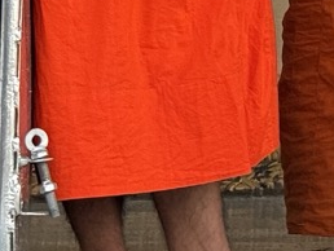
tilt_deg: +7.0
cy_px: -268
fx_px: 2299
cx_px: 775
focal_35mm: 238
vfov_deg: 6.1
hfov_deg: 7.8
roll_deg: -0.1
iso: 200
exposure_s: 1/50
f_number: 1.78
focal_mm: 6.76
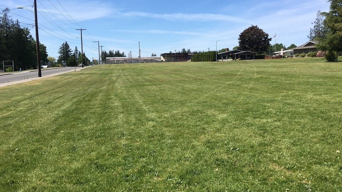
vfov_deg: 36.7
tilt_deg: -5.3
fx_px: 290
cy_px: 92
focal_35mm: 32
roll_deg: +1.9
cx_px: 171
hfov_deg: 61.0
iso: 25
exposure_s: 1/1570
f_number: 2.2
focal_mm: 4.15
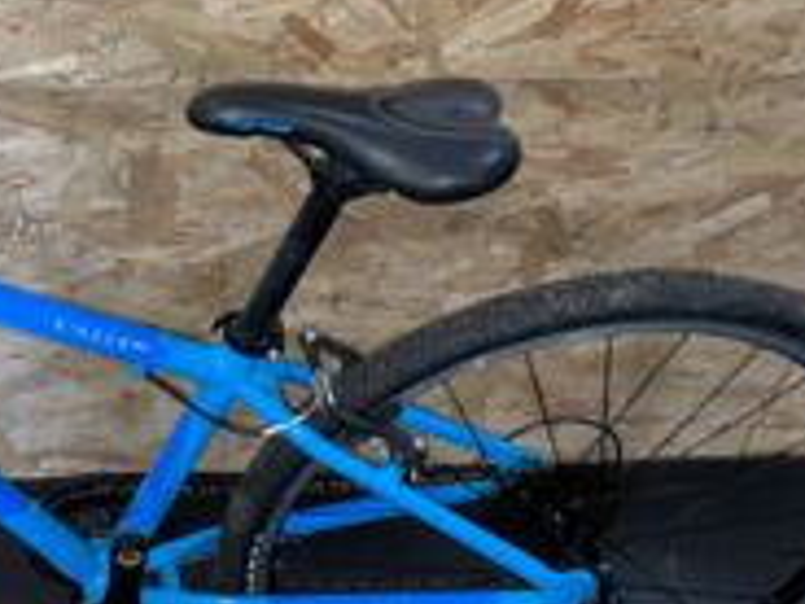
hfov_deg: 26.7
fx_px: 1581
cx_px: -35
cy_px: 276
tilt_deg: -45.7
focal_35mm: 68
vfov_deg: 21.6
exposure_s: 1/14
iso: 50
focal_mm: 4.2
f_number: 1.6
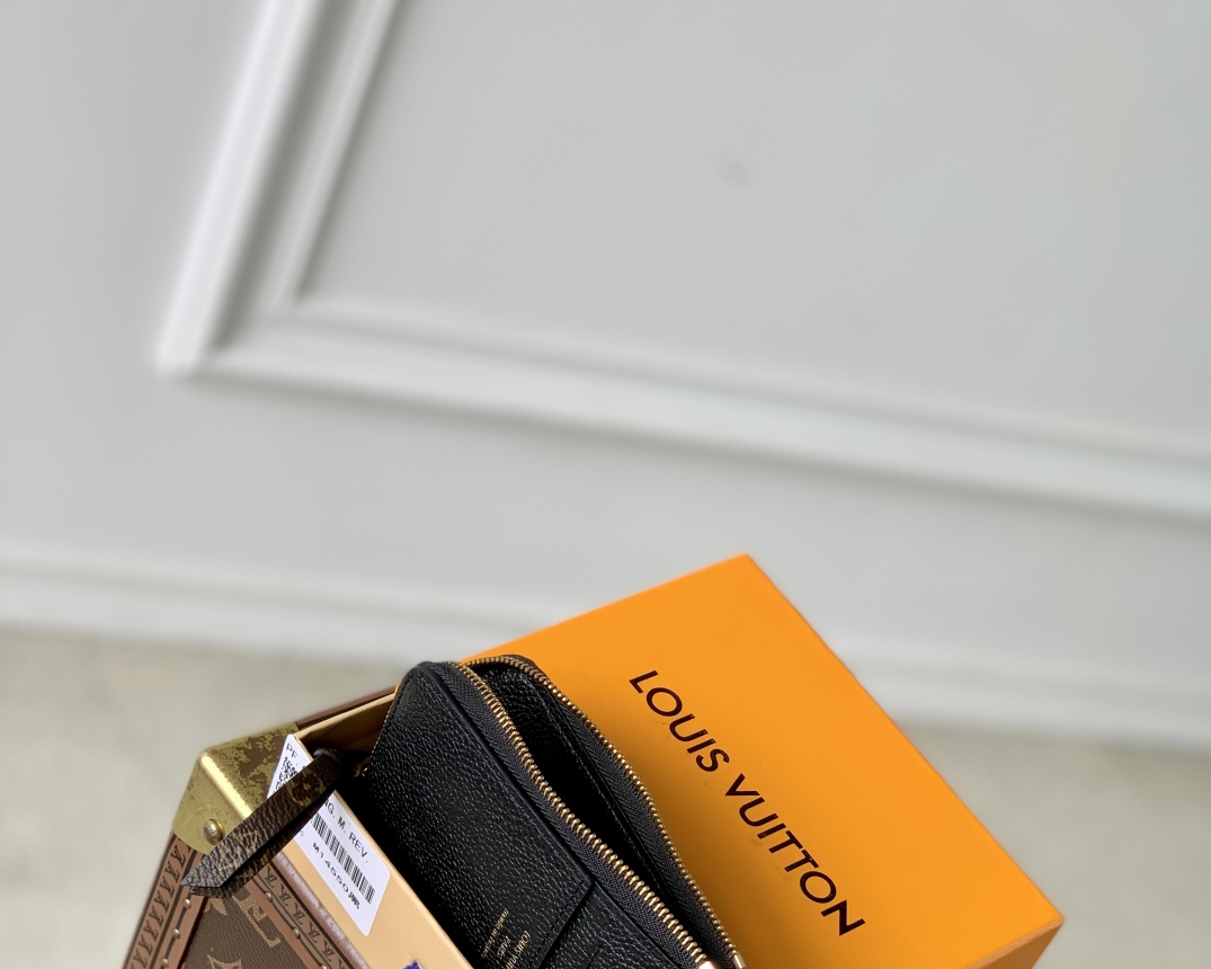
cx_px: 606
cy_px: 723
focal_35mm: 68
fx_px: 2437
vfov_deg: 22.3
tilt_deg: -39.4
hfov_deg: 27.9
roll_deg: -26.8
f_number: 2.4
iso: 20
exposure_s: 1/122
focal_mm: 6
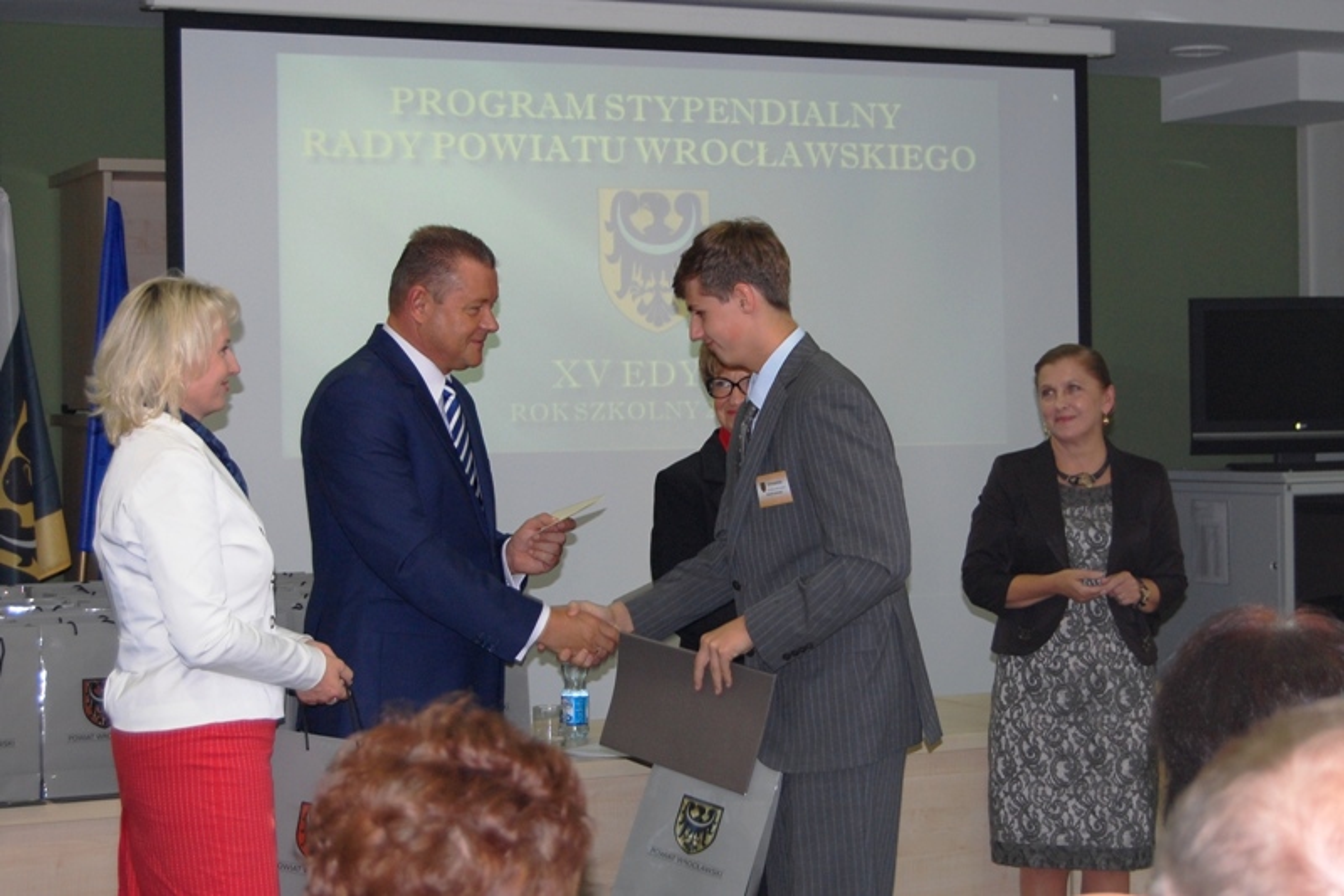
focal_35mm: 57
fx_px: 2127
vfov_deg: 23.8
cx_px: 672
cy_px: 448
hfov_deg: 35.1
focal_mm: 38
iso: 400
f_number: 5
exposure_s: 1/60
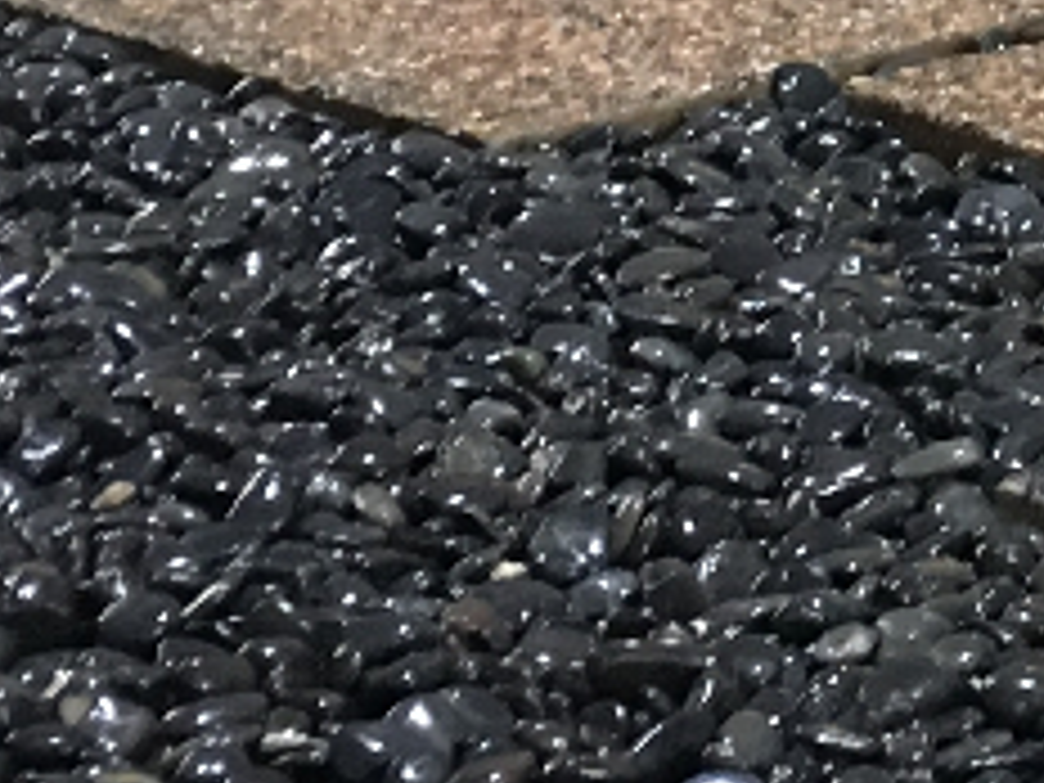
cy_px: -144
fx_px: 4826
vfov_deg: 9.2
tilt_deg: -10.5
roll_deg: -0.5
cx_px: 2025
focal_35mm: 160
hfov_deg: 11.3
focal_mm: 4.15
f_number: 2.2
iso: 400
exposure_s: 1/17
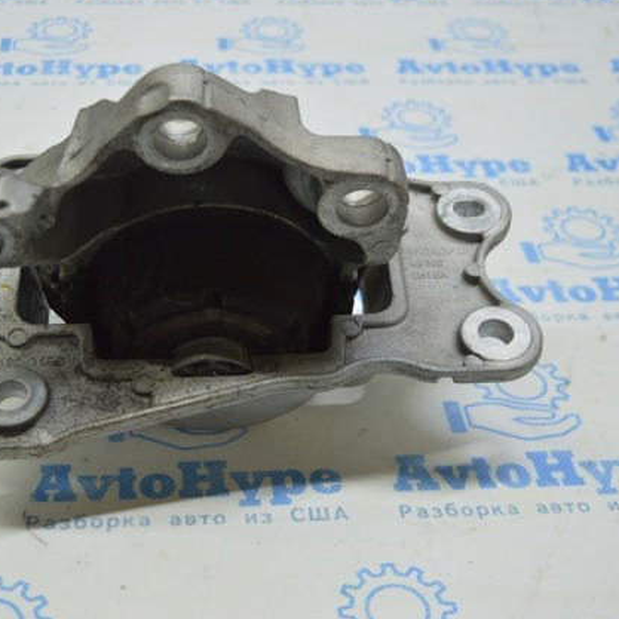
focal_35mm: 57
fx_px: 1146
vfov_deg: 30.2
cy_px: 307
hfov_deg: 30.0
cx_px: 215
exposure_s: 1/40
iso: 400
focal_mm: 29
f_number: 4.2
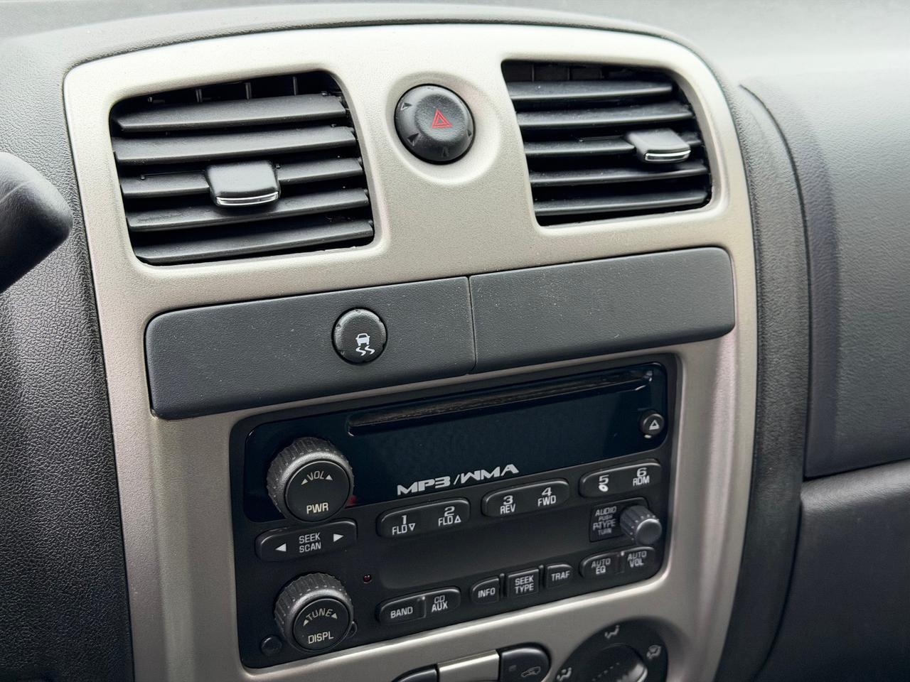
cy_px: 341
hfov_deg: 39.7
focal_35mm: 48
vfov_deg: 30.3
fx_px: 1262
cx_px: 455
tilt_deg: -22.4
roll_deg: -2.1
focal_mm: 6.76
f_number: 1.78
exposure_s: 1/108
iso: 125
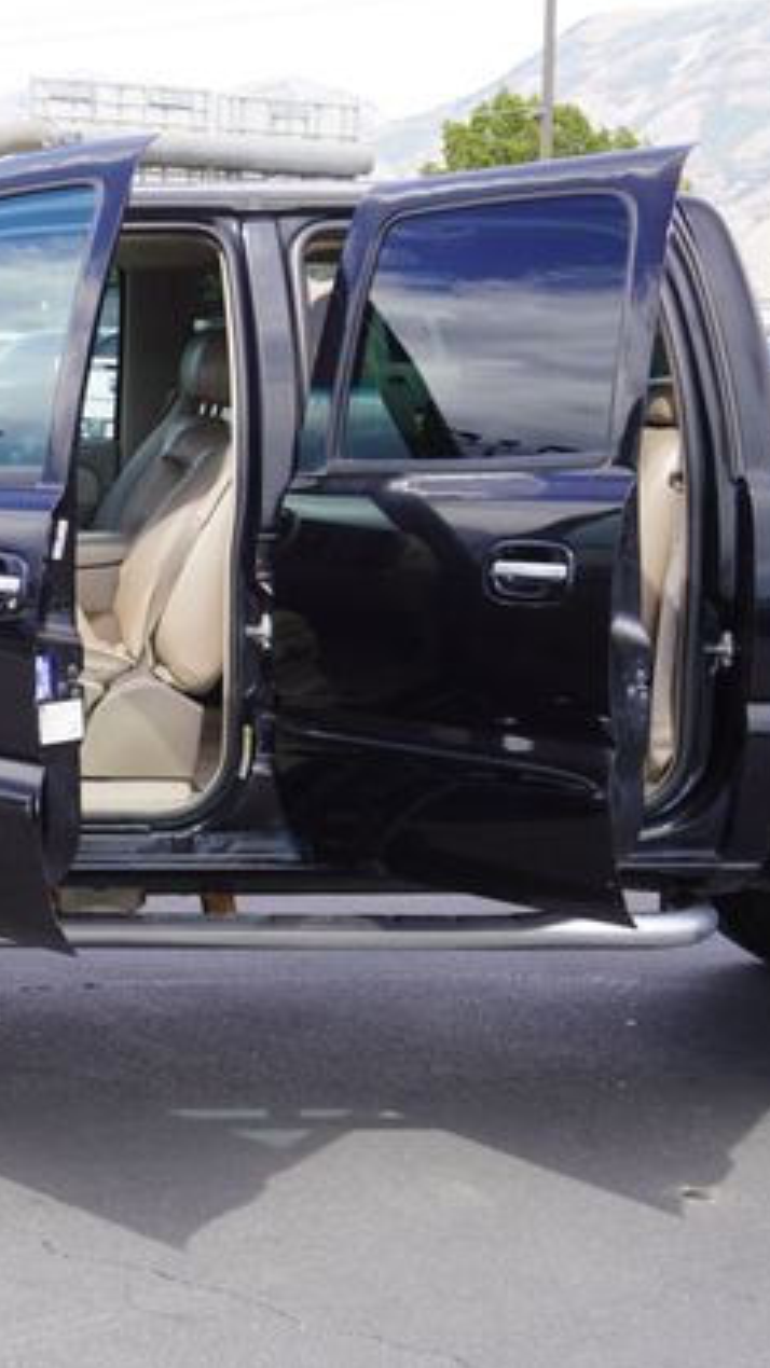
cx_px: -139
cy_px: 682
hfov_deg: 15.8
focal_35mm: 74
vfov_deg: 28.7
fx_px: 2678
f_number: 7.1
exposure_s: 1/100
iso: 100
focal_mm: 31
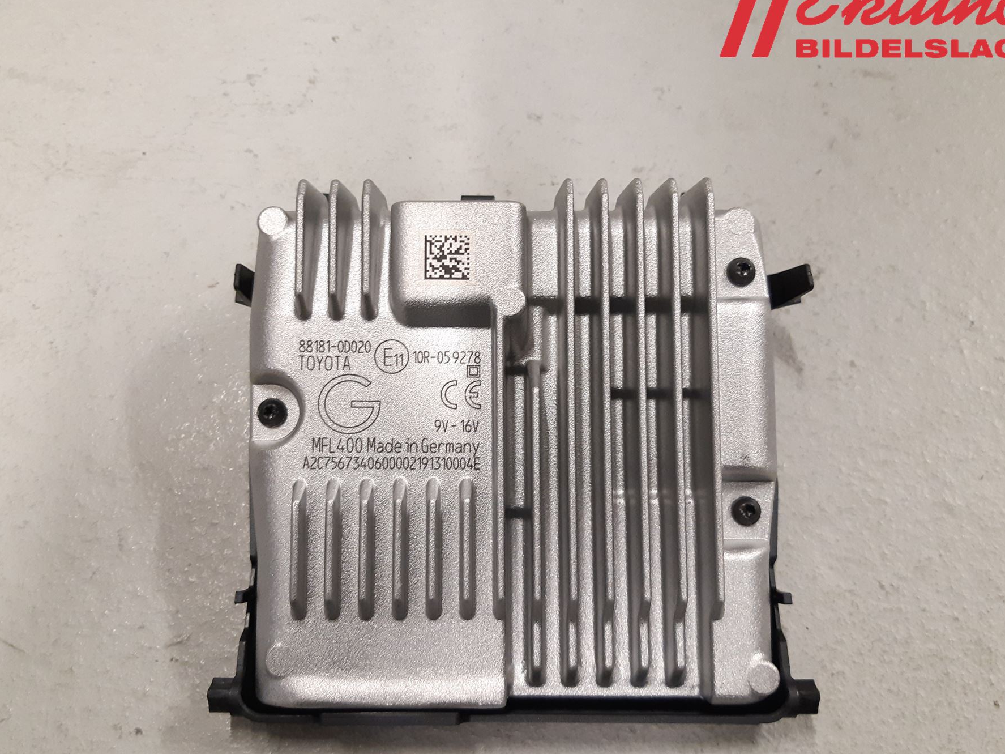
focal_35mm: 30
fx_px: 871
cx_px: 487
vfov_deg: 46.8
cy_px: 397
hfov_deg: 60.0
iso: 250
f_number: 1.7
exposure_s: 1/50
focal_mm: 3.93
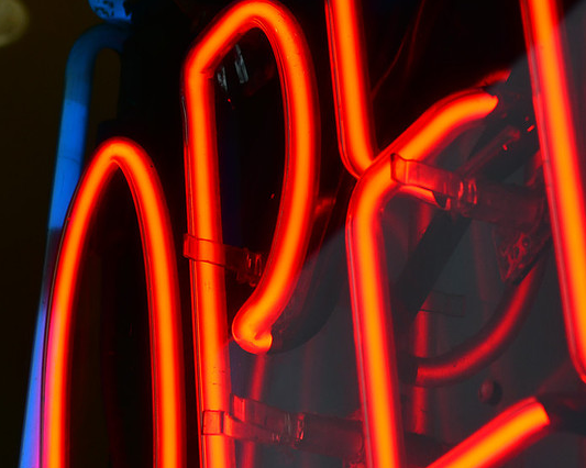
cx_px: 476
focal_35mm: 159
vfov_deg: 9.7
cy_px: 216
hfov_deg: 12.1
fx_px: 2757
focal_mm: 55
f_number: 7.1
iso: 200
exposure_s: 1/250
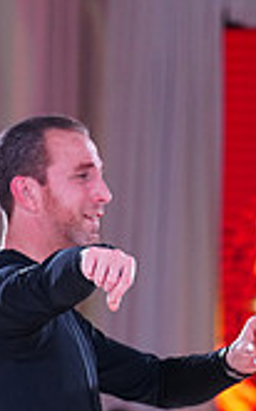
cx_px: 372
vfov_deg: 5.6
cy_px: 595
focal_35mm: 373
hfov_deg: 3.5
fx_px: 4167
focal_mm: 104
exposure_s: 1/500
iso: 2000
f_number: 2.8
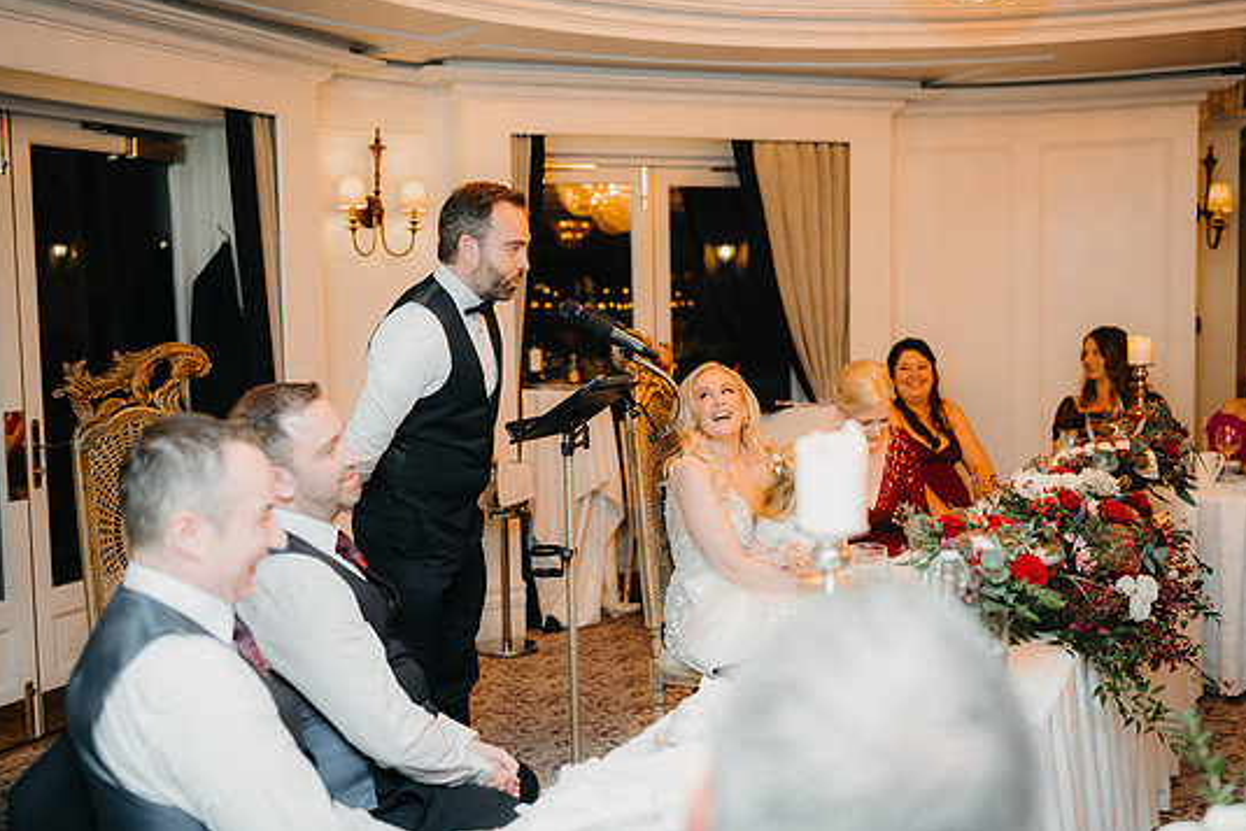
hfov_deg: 49.5
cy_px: 383
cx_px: 633
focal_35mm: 39
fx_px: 1350
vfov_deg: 34.2
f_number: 2
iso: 640
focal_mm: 35
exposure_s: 1/200
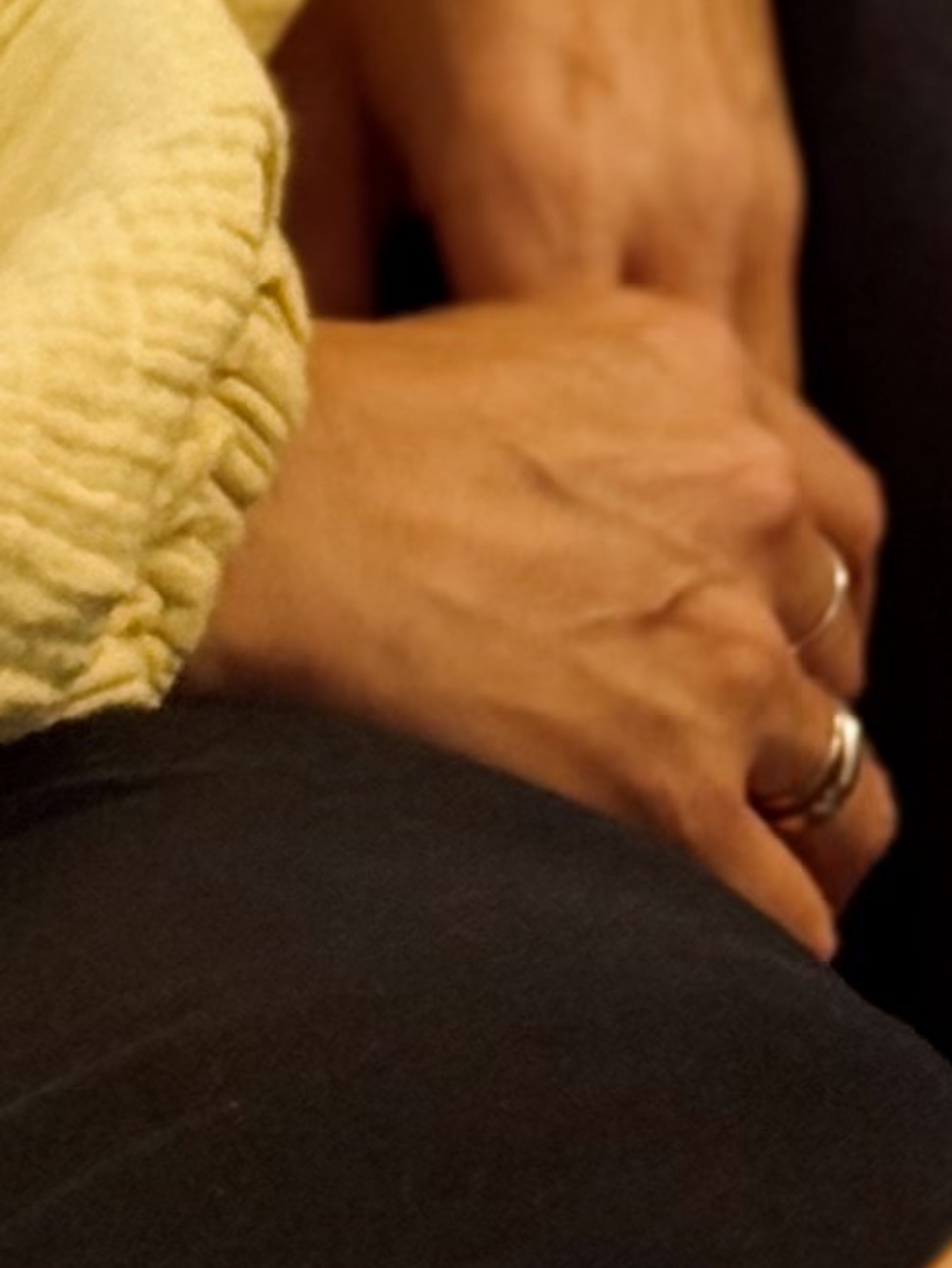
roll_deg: -1.9
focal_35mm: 294
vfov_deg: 6.5
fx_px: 10774
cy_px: -1320
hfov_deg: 5.0
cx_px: -231
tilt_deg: -9.5
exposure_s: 1/60
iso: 125
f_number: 1.78
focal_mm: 6.76
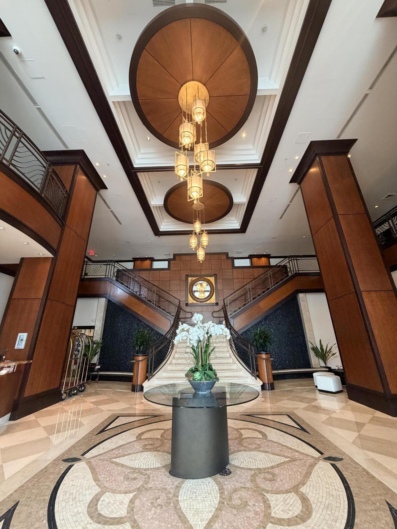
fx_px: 214
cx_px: 198
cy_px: 264
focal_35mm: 14
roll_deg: +1.4
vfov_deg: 102.1
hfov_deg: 85.7
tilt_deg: +20.7
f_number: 2.2
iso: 250
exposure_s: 1/60
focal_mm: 2.22
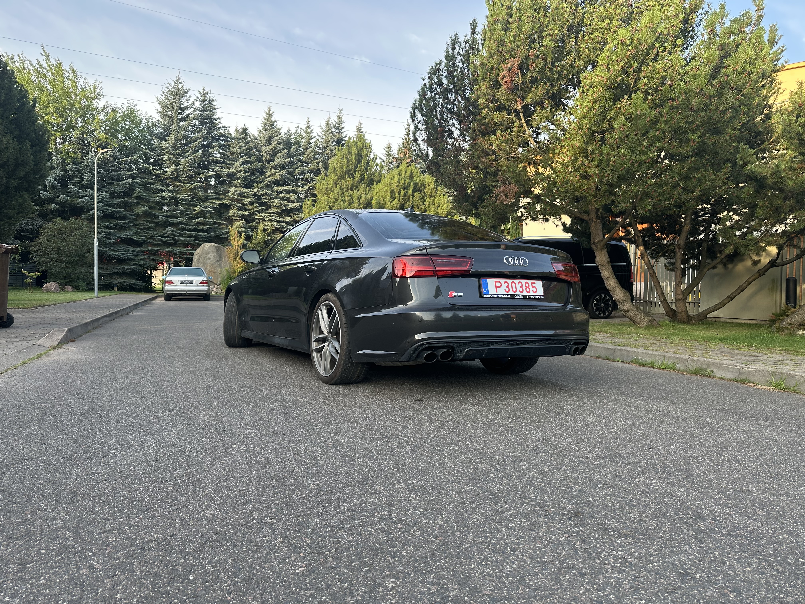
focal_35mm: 24
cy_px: 302
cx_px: 402
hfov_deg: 71.6
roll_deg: -0.9
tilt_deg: -0.1
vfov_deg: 56.8
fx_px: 558
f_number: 1.78
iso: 80
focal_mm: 6.86
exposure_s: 1/384
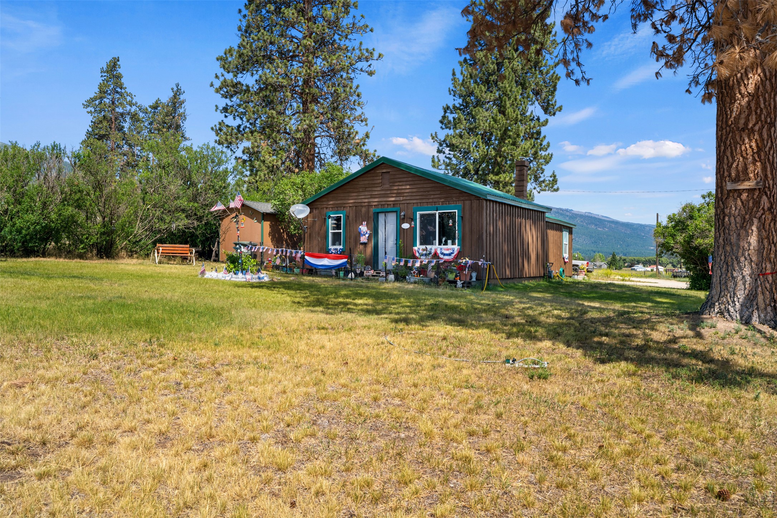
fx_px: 604
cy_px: 259
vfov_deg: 46.4
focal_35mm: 28
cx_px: 388
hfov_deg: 65.5
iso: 250
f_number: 9
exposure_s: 1/500
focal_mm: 28
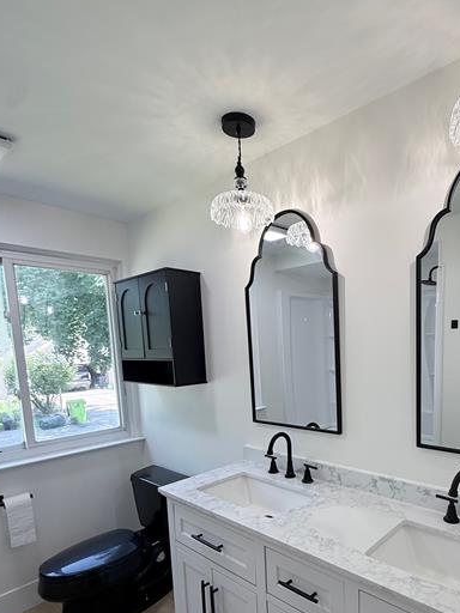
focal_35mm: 21
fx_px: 372
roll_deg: +0.6
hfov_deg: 61.7
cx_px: 310
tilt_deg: -7.4
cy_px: 393
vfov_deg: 77.2
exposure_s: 1/120
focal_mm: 2.22
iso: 100
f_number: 2.2
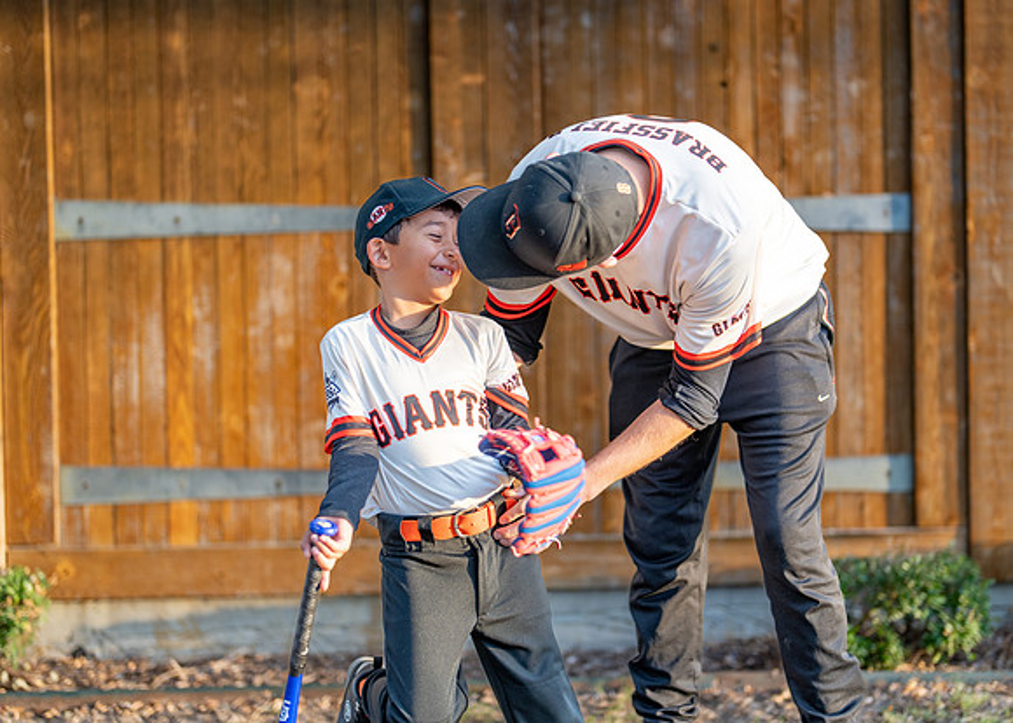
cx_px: 572
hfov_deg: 30.5
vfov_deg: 22.0
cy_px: 378
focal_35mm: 65
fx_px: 1858
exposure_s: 1/640
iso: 100
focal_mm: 50
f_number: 1.2
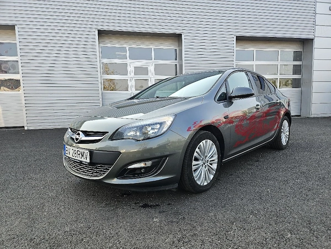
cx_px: 166
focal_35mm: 23
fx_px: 220
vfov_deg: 58.9
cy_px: 124
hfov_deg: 73.9
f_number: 1.8
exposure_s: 1/244
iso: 25
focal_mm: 5.4
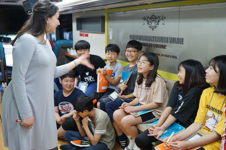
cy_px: 75
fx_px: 270
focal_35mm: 43
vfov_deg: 31.2
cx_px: 113
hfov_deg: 45.4
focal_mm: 43
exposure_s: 1/60
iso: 400
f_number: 4
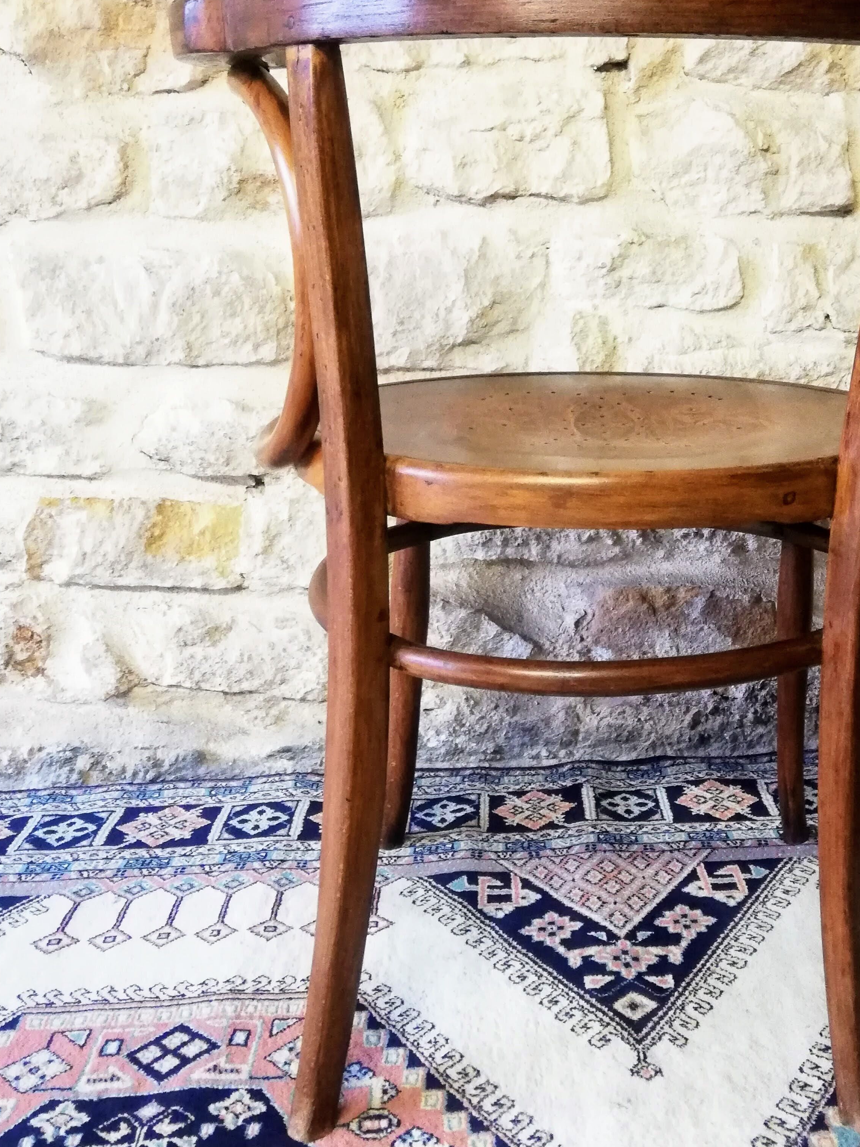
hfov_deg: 34.5
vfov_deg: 45.7
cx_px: 624
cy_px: 500
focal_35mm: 41
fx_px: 1358
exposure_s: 1/25
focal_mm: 3.81
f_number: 2.2
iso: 500
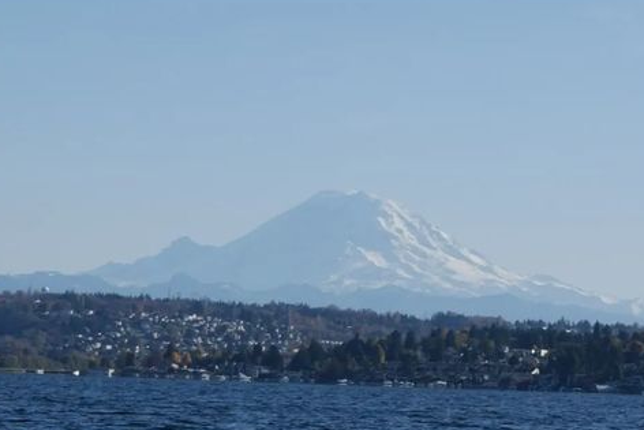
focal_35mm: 228
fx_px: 4080
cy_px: 339
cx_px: 398
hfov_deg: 9.0
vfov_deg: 6.0
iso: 100
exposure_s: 1/160
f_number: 11
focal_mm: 70
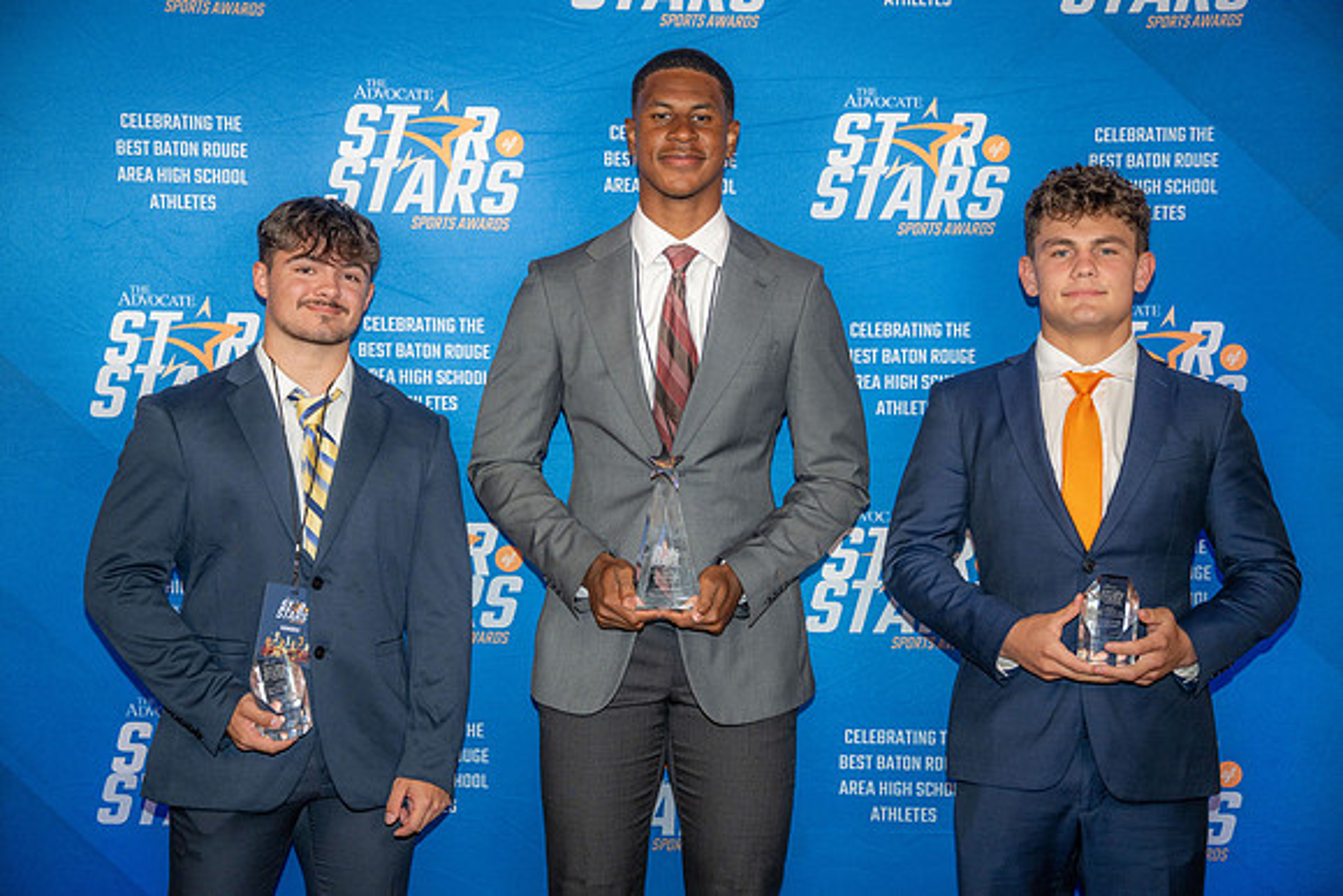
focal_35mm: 47
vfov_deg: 28.7
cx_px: 672
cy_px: 448
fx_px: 1754
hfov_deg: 41.9
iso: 320
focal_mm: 47
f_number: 3.2
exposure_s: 1/160
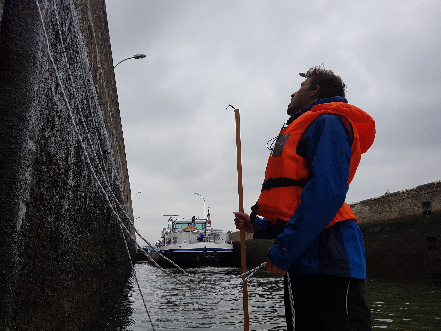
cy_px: 166
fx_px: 331
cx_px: 220
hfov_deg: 67.3
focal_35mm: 26
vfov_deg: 53.1
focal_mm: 4.2
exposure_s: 1/1912
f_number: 1.7
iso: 40
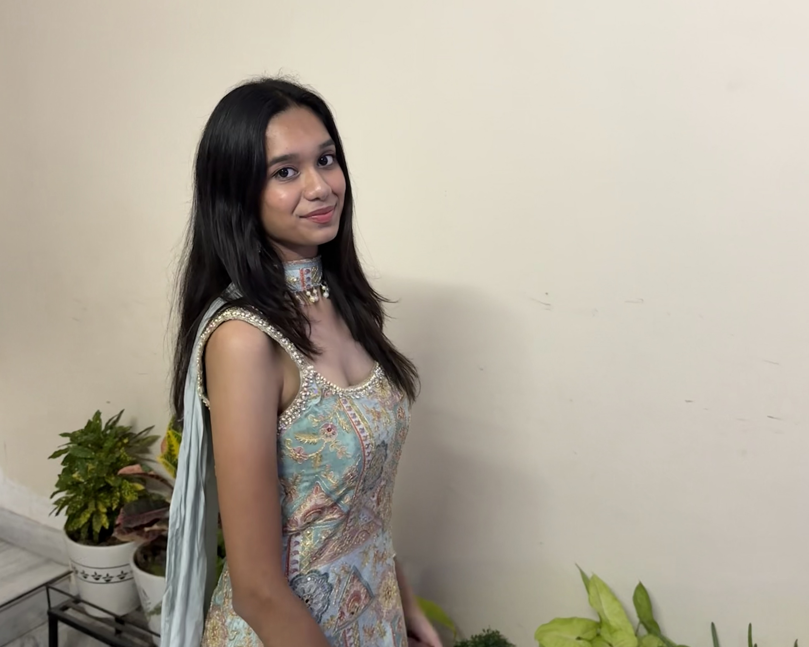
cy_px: 292
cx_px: 402
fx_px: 766
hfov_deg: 55.7
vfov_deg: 45.7
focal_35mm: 32
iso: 320
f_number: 1.78
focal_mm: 6.76
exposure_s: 1/50
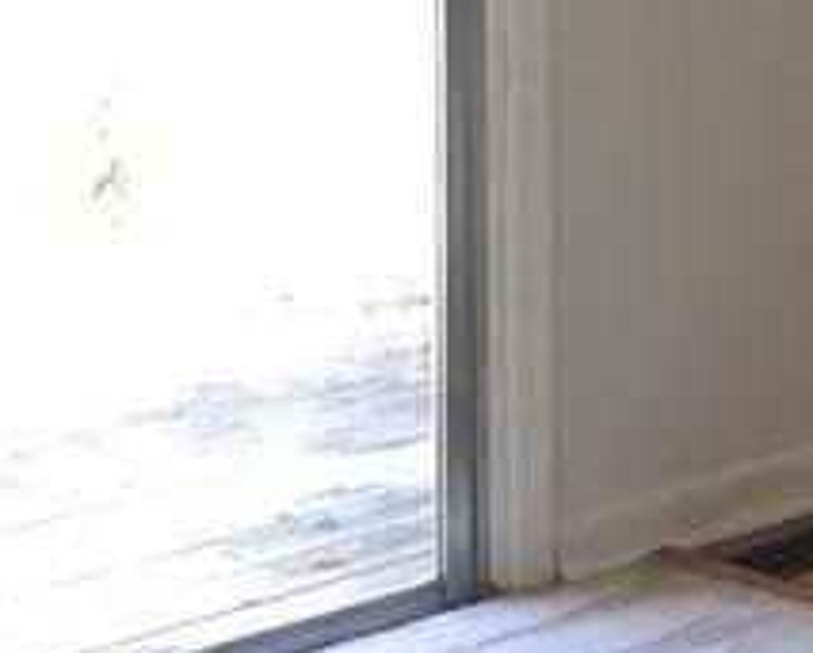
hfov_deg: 12.1
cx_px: 1760
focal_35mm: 136
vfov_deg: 11.0
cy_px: -244
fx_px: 3277
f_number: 2.2
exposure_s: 1/30
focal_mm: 4.15
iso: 50
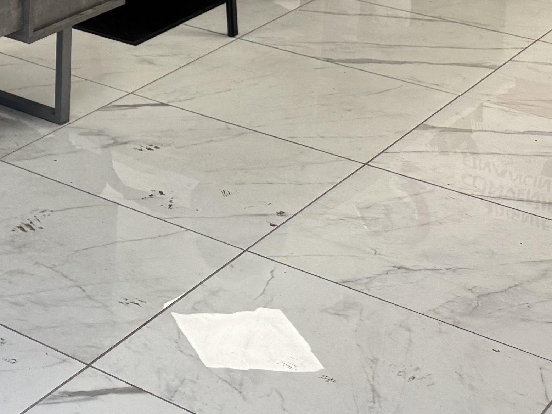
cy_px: -233
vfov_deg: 15.3
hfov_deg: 18.8
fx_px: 1403
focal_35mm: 88
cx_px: -339
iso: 50
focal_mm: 6.76
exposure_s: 1/124
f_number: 1.78
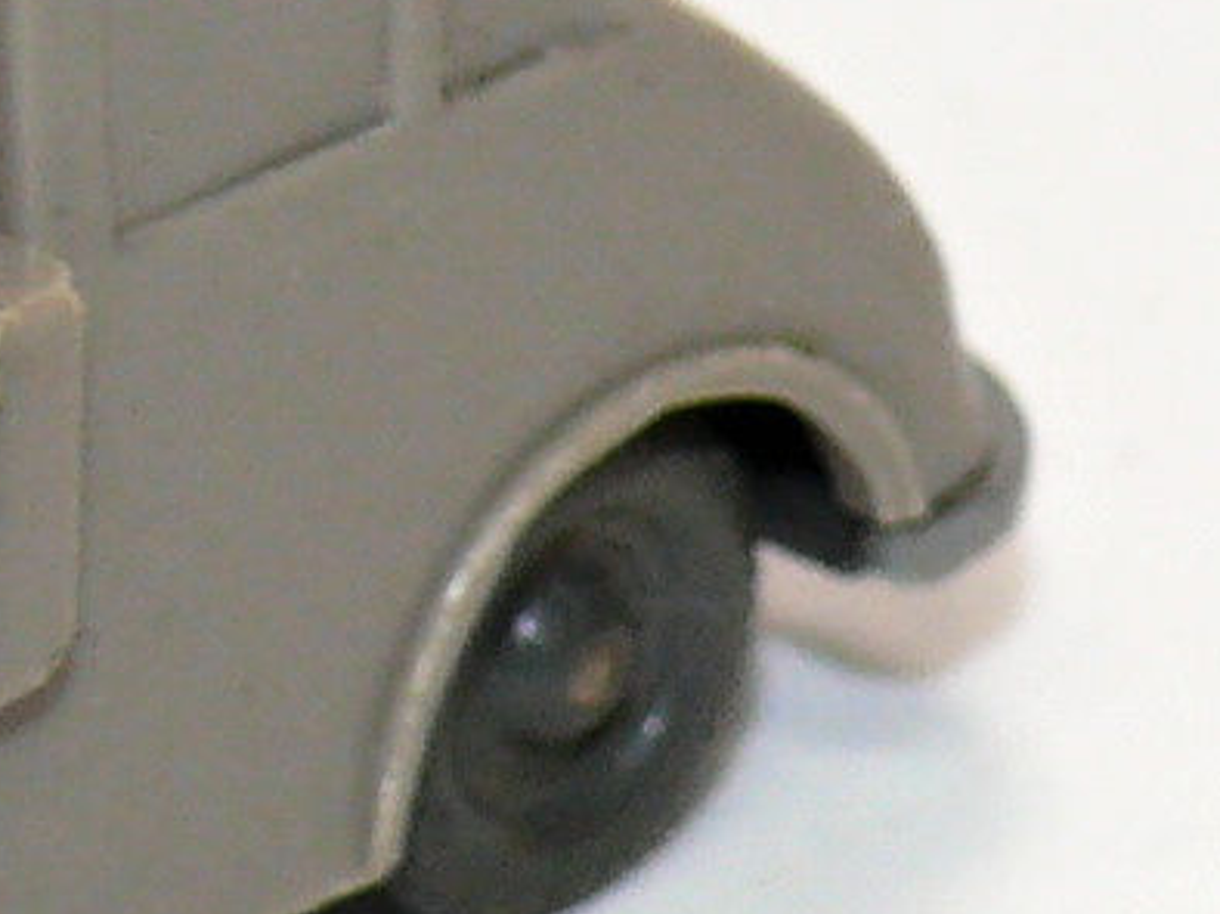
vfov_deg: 2.3
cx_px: -743
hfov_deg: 3.1
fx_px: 22472
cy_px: 474
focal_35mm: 638
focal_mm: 18.6
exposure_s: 1/30
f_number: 4
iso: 100
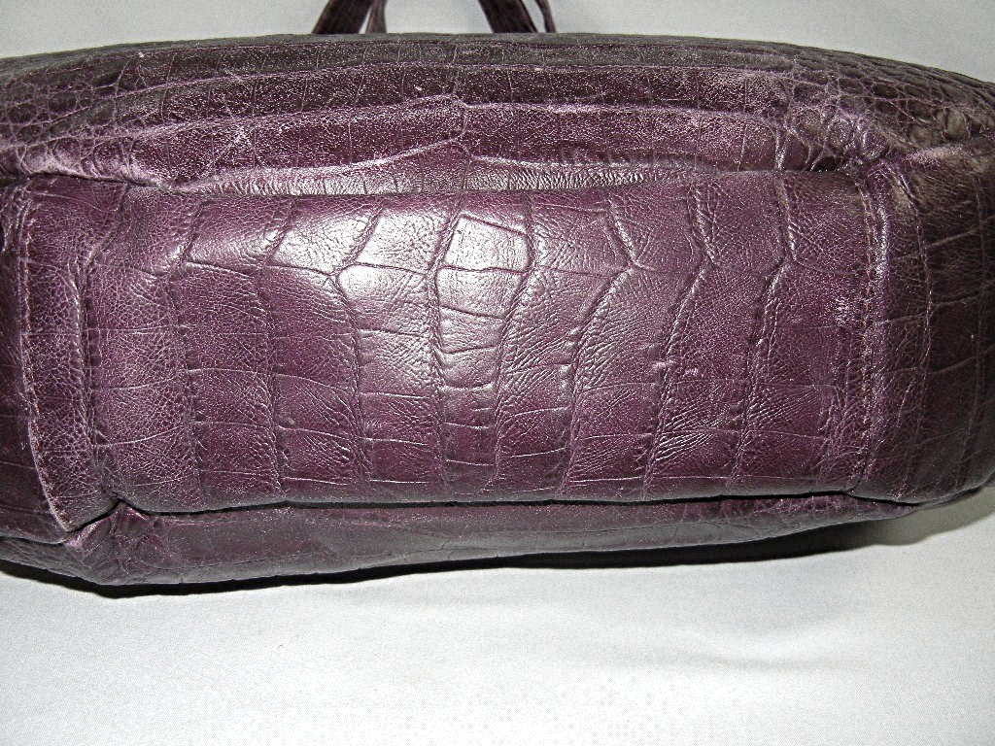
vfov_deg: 41.8
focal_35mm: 34
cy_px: 373
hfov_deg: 54.0
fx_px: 977
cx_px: 498
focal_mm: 6.2
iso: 200
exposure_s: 1/30
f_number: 7.2
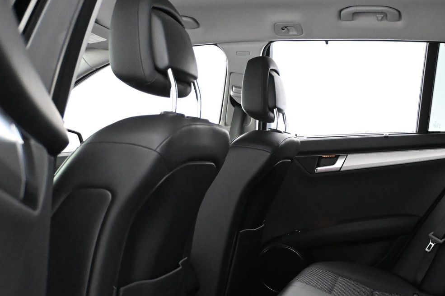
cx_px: 348
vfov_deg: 26.0
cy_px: 161
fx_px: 640
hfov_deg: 37.1
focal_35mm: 52
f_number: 4
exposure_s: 1/60
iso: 6400
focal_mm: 21
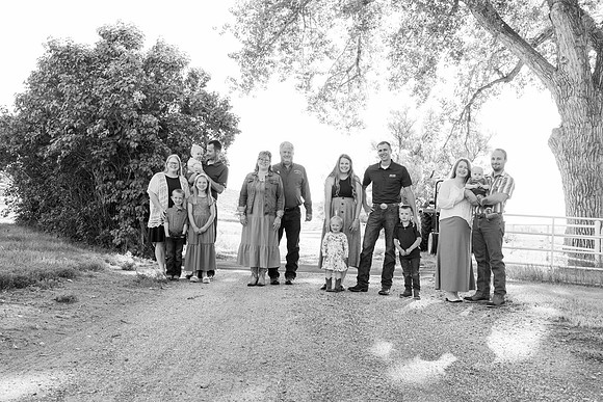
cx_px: 302
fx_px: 586
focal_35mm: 35
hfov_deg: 54.4
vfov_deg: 37.9
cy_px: 201
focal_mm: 35
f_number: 6.3
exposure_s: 1/250
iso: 800
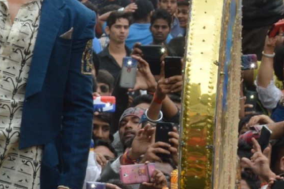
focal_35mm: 512
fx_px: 4037
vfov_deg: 2.7
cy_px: 138
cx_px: -43
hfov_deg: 4.0
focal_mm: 85
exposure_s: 1/125
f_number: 11
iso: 200
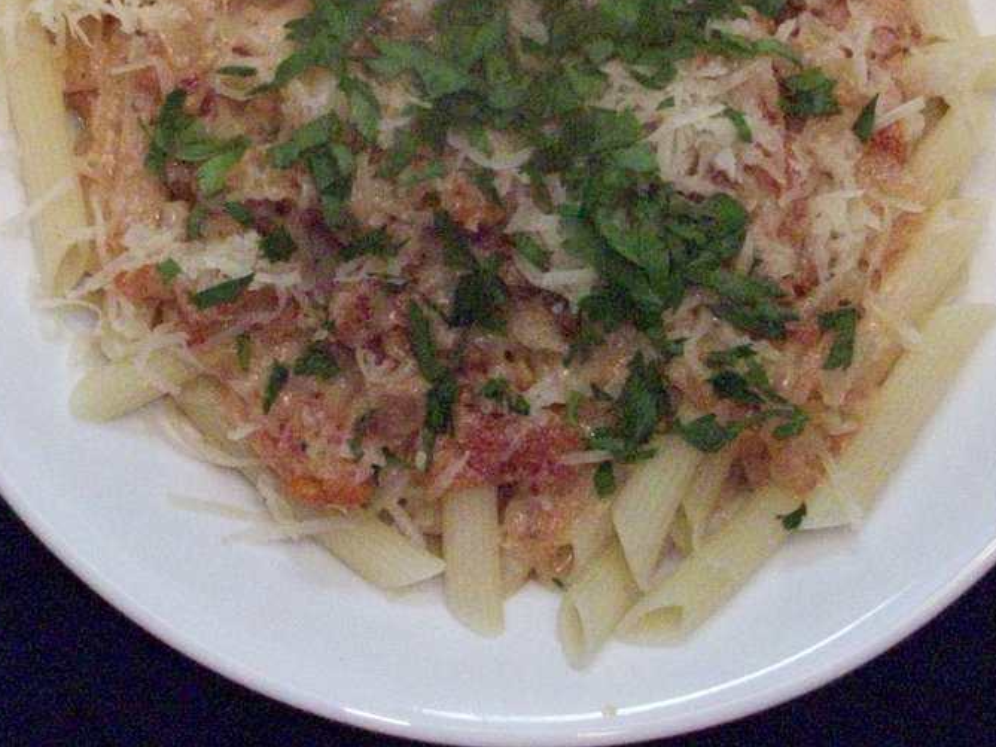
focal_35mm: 61
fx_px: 1755
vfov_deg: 23.6
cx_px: 494
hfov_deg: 31.7
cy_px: 132
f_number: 2.8
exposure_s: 1/128
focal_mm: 5.7
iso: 800
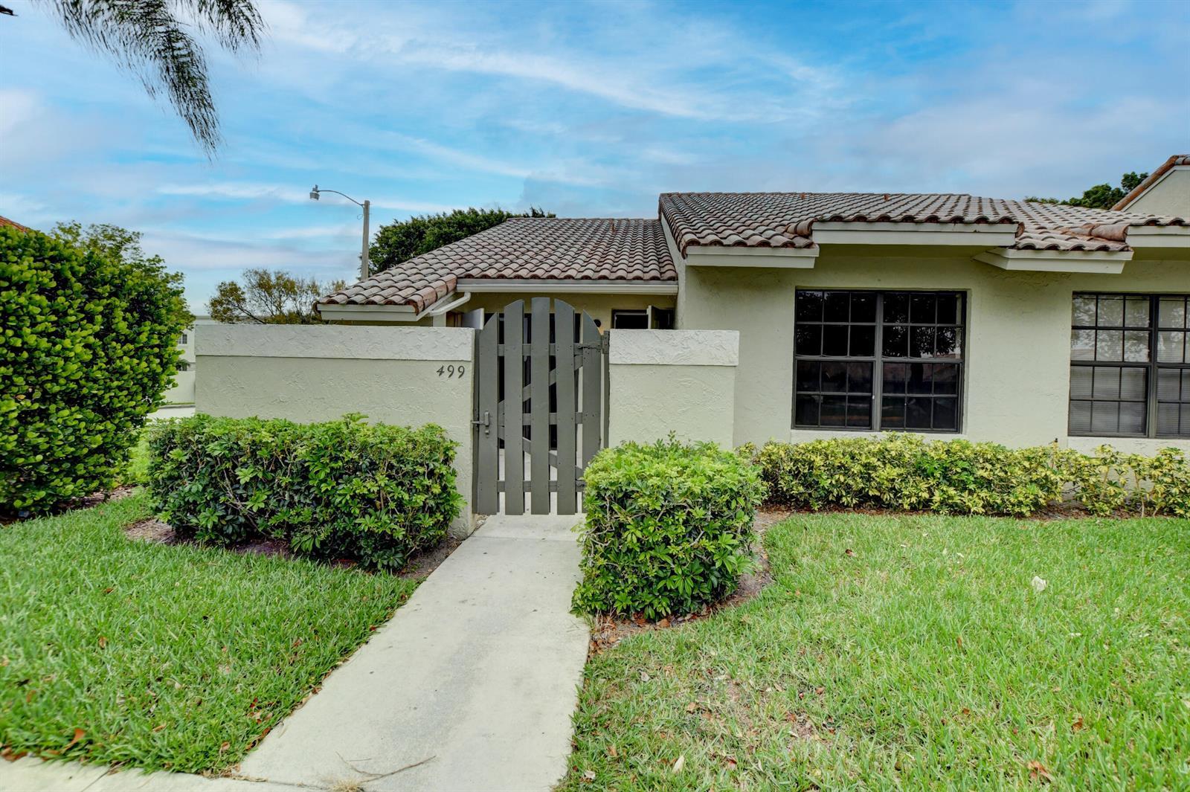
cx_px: 595
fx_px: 496
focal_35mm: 15
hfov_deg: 100.4
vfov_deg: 77.3
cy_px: 396
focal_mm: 10
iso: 640
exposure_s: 1/1000
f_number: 8
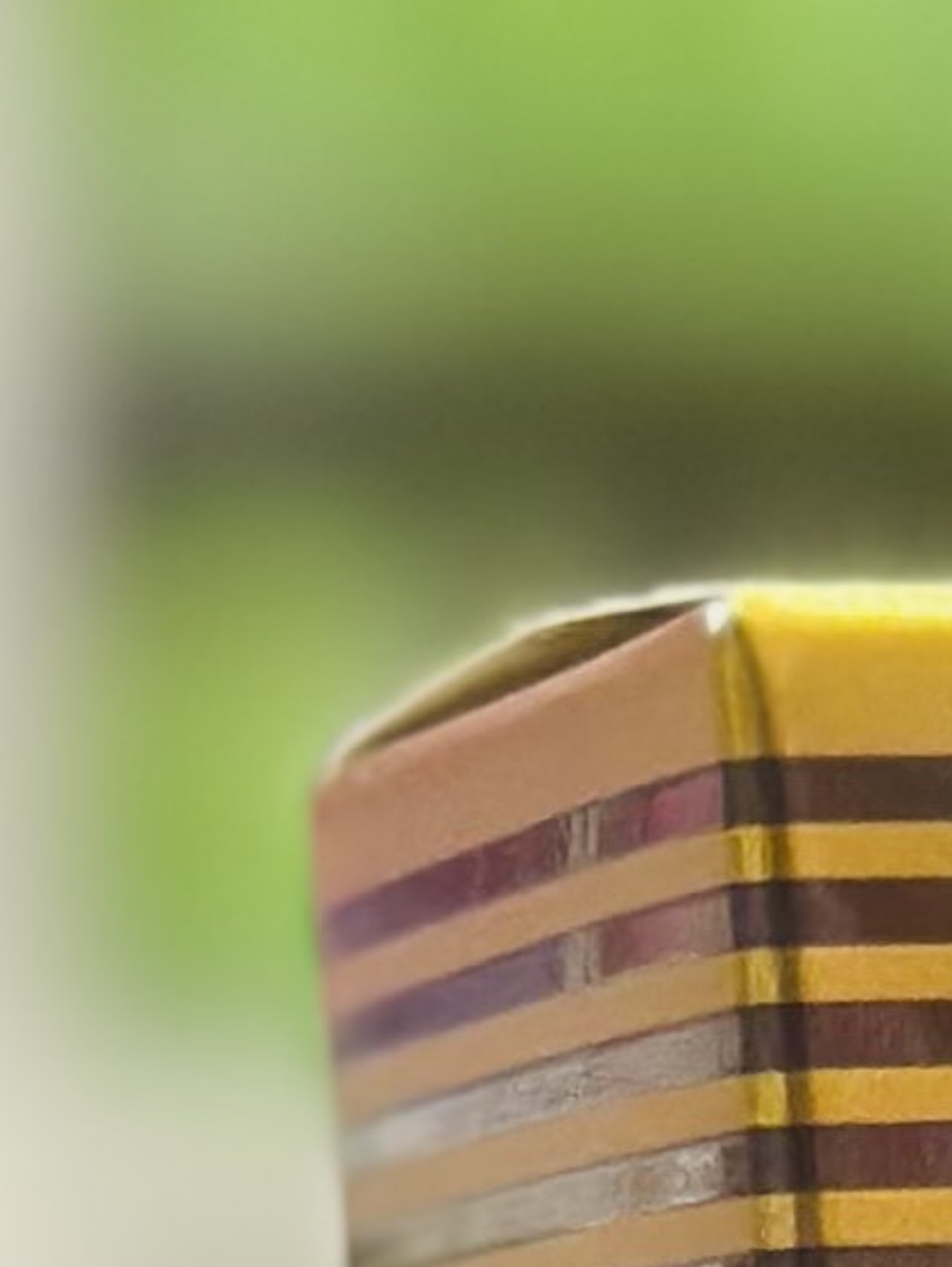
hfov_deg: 4.2
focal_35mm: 346
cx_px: 2516
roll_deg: +0.5
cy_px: 3069
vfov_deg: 5.5
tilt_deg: -5.0
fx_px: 12673
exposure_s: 1/100
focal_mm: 6.86
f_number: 1.78
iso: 80
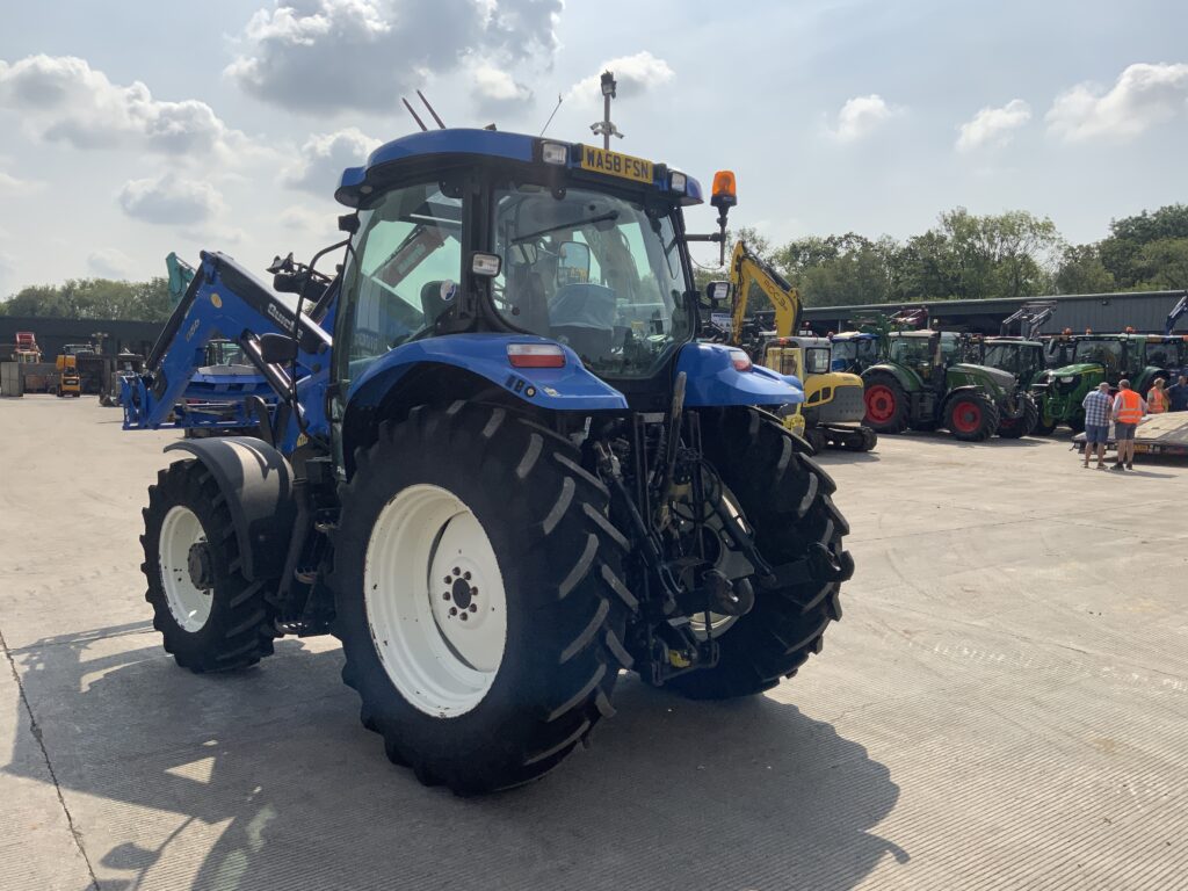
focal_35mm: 29
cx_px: 594
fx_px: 995
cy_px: 446
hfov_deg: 61.7
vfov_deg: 48.2
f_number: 1.8
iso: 20
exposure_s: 1/3534
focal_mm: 3
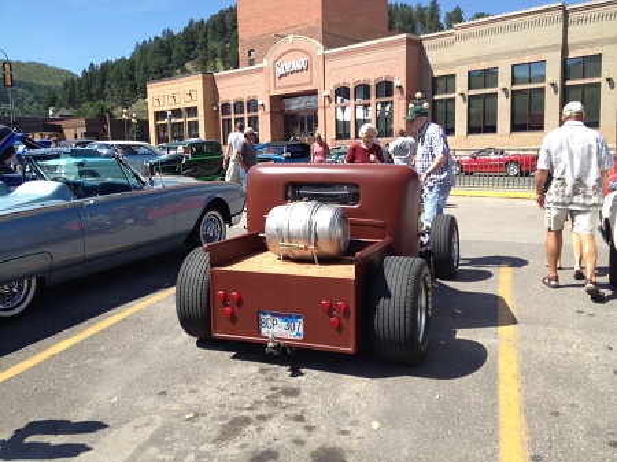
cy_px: 231
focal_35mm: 35
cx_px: 308
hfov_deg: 52.7
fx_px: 624
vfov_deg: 40.7
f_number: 2.4
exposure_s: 1/1004
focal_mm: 4.28
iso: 50
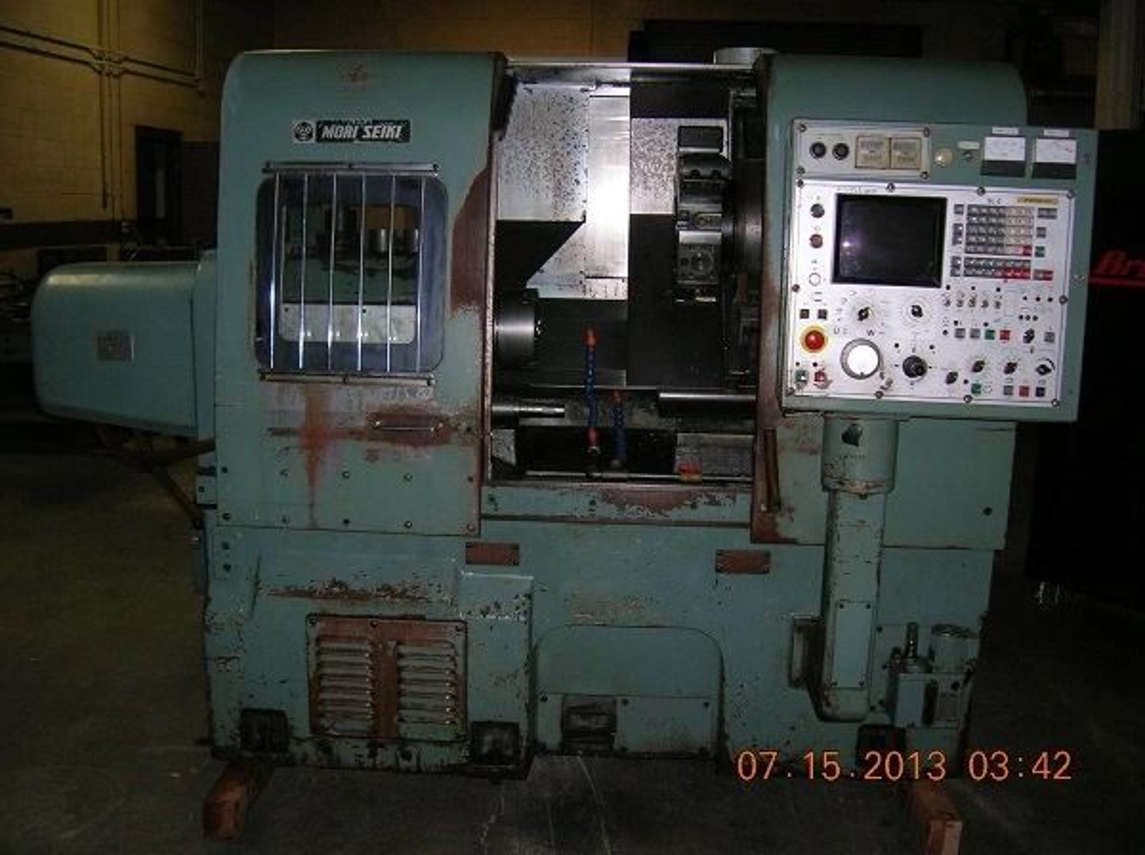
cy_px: 428
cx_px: 572
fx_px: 1123
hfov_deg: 54.0
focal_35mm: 34
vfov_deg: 41.7
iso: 80
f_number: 2.9
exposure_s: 1/60.1
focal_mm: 5.7
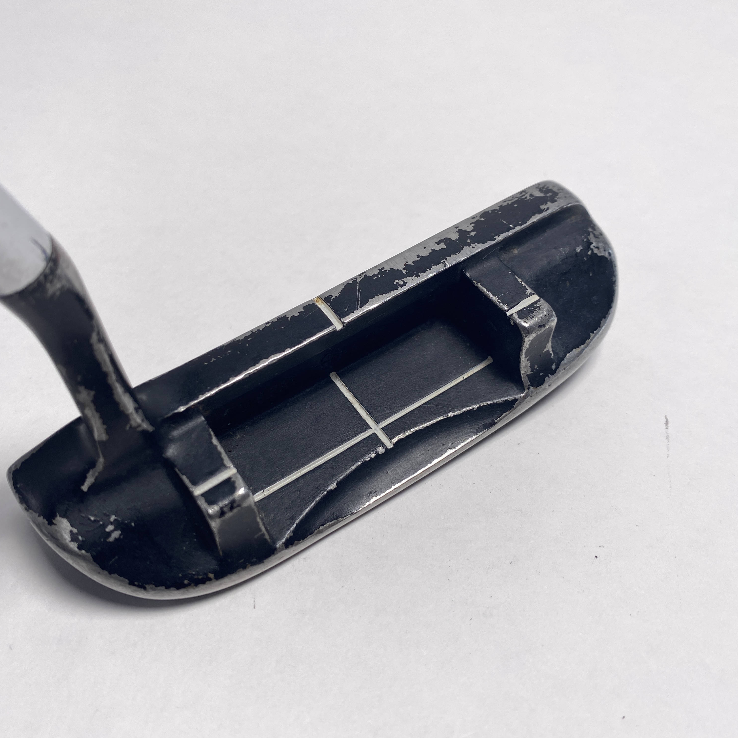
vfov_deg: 52.5
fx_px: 748
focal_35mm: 31
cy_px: 372
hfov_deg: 52.5
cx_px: 341
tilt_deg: -49.4
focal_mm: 4.25
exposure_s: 1/654
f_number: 1.8
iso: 32
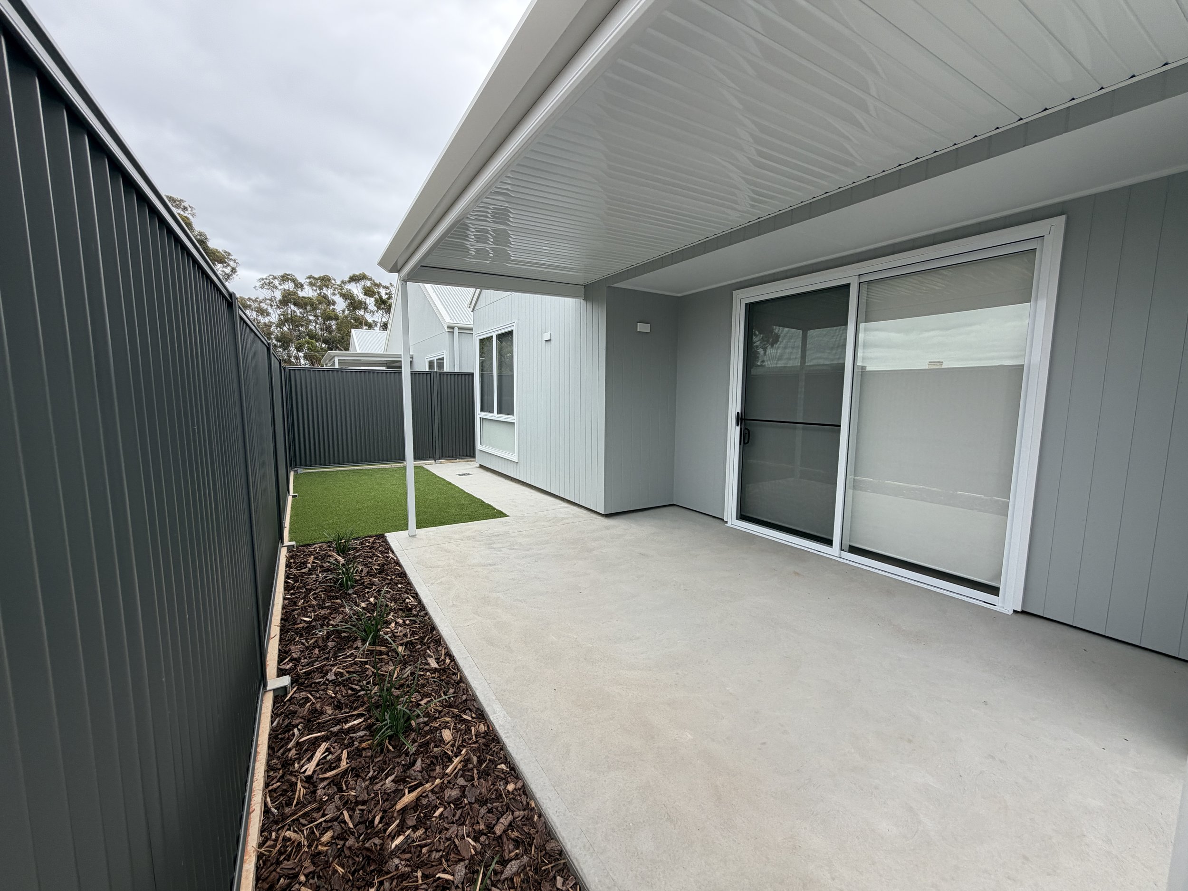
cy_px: 446
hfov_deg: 102.1
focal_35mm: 14
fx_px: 480
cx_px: 594
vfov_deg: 85.7
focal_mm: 2.22
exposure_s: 1/502
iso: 50
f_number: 2.2
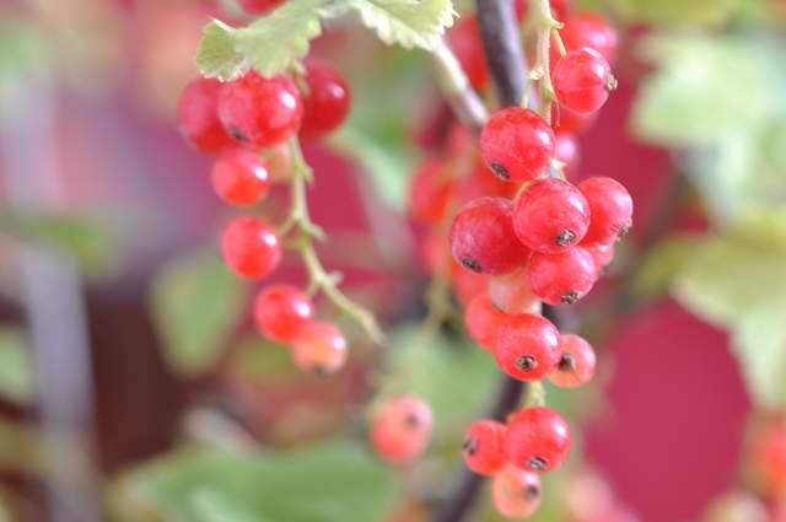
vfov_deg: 8.7
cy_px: 261
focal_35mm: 158
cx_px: 393
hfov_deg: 13.1
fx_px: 3434
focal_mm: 105
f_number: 7.1
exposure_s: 1/1.3
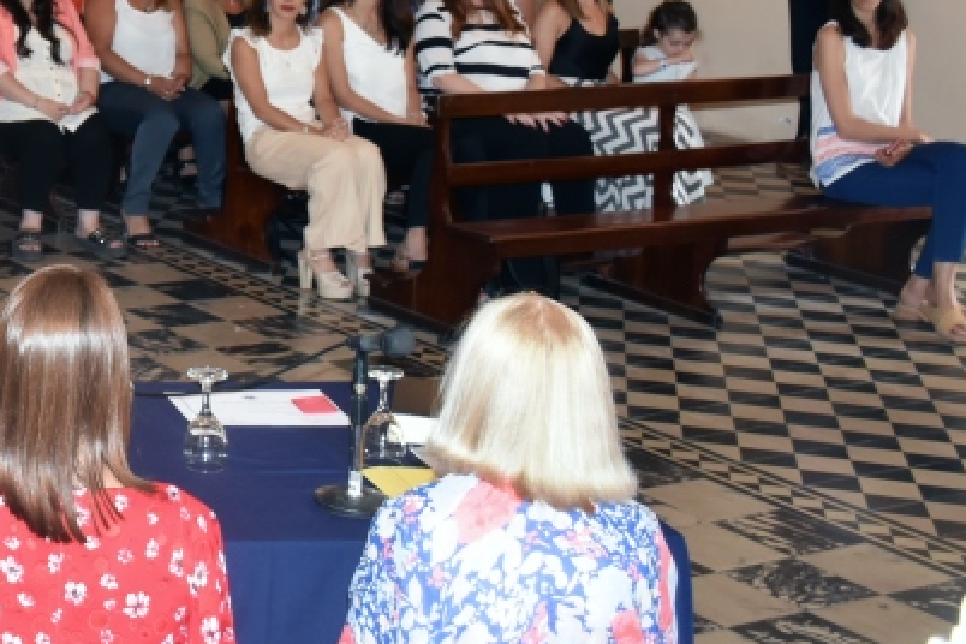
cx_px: -260
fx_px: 2254
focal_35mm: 84
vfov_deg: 15.7
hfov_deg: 22.0
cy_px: -95
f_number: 5
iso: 800
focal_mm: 22
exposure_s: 1/60
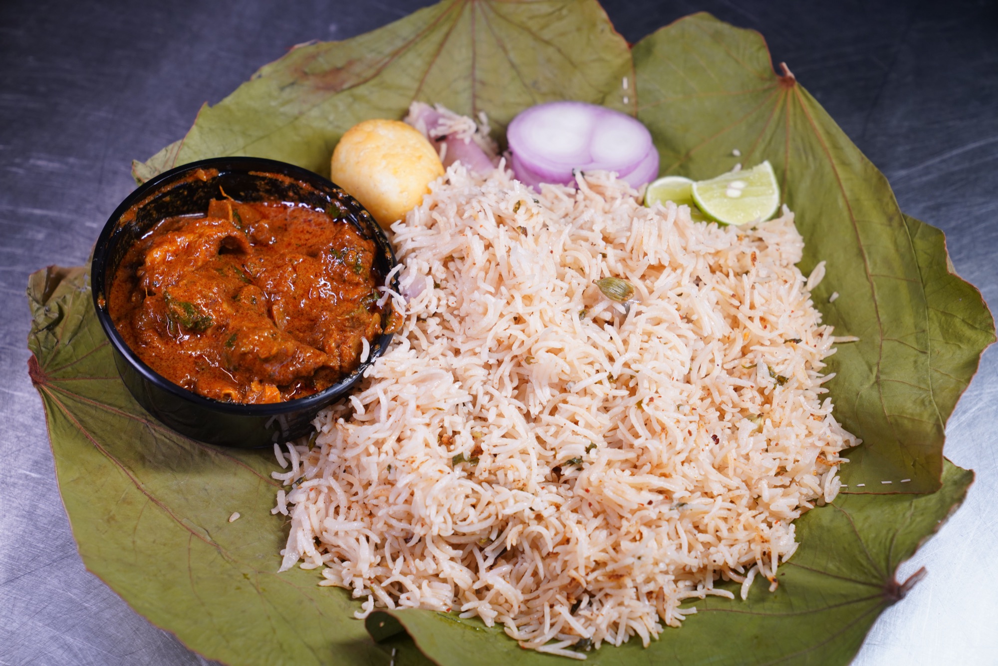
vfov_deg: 19.5
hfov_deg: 28.8
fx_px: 1941
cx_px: 499
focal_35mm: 70
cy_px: 333
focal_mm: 70
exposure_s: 1/200
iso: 640
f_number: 5.6
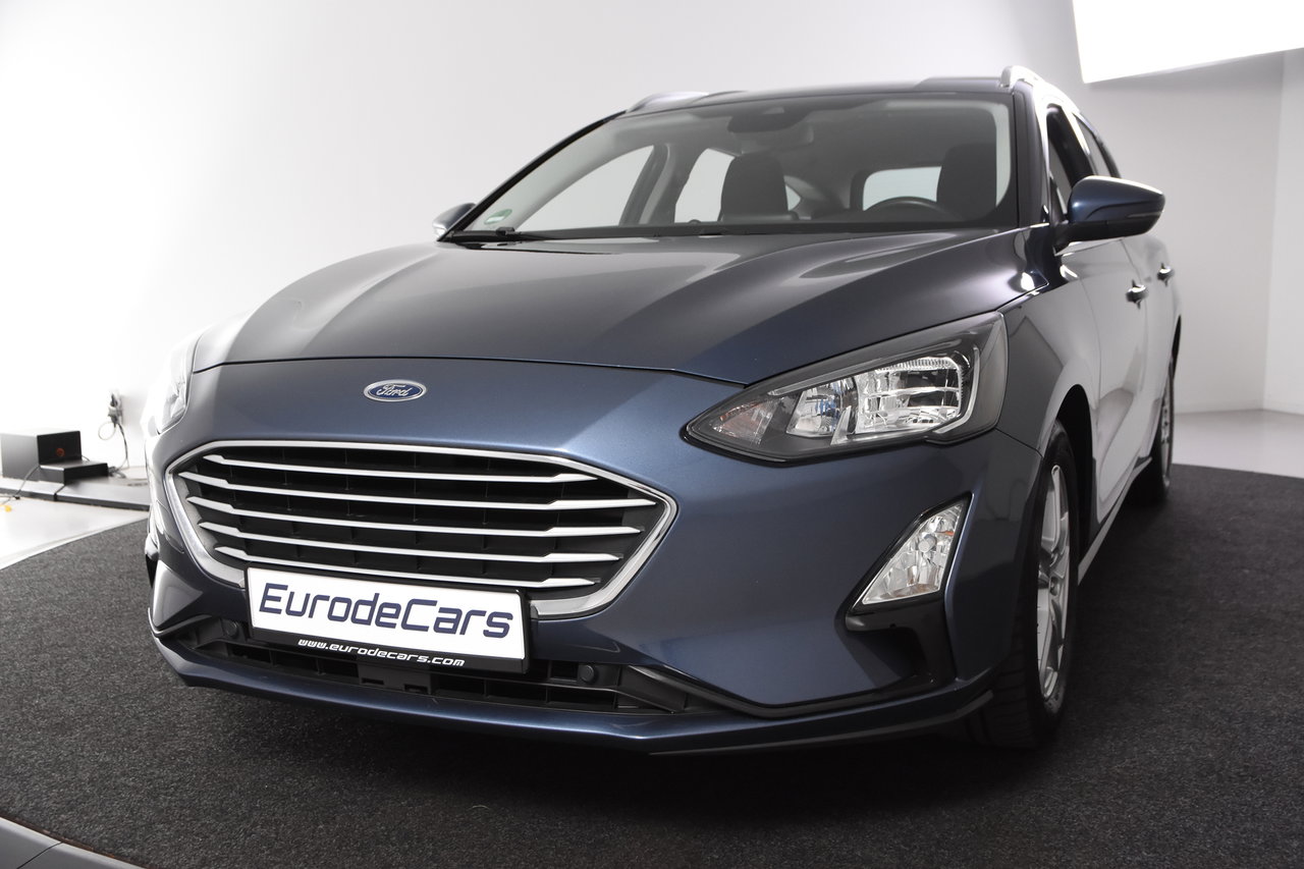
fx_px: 1412
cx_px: 652
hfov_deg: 49.6
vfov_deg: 34.2
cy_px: 434
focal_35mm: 39
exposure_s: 1/100
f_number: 5
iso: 1600
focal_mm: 26
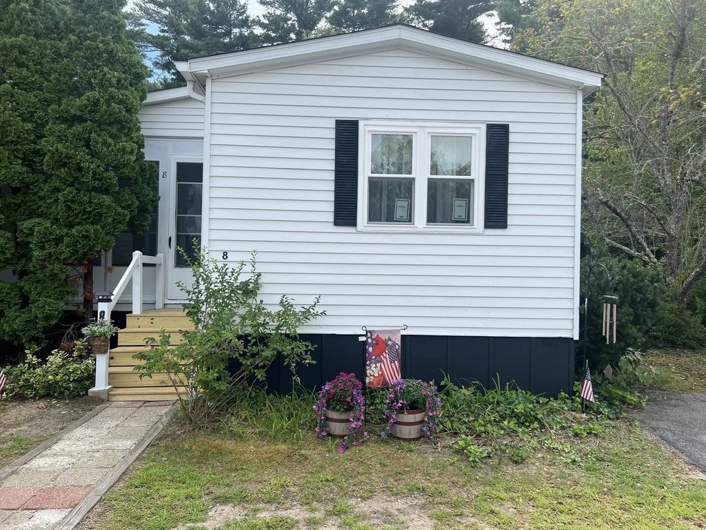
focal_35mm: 26
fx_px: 530
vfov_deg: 53.1
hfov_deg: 67.3
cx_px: 353
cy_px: 265
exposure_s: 1/2994
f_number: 1.5
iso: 50
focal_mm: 5.7
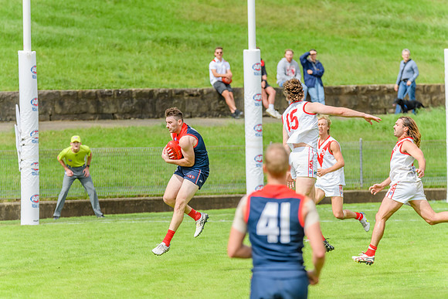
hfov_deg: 5.2
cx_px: 224
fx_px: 4979
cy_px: 150
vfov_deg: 3.4
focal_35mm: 400
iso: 800
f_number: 10
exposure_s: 1/1600
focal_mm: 400
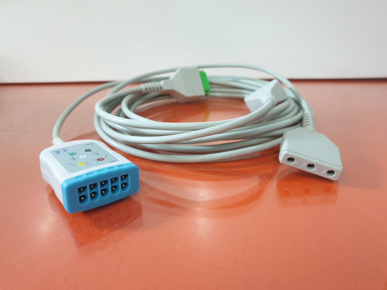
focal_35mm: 26
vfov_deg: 53.1
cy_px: 145
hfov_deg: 67.3
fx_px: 291
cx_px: 194
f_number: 1.5
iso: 320
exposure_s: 1/50
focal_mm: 4.3
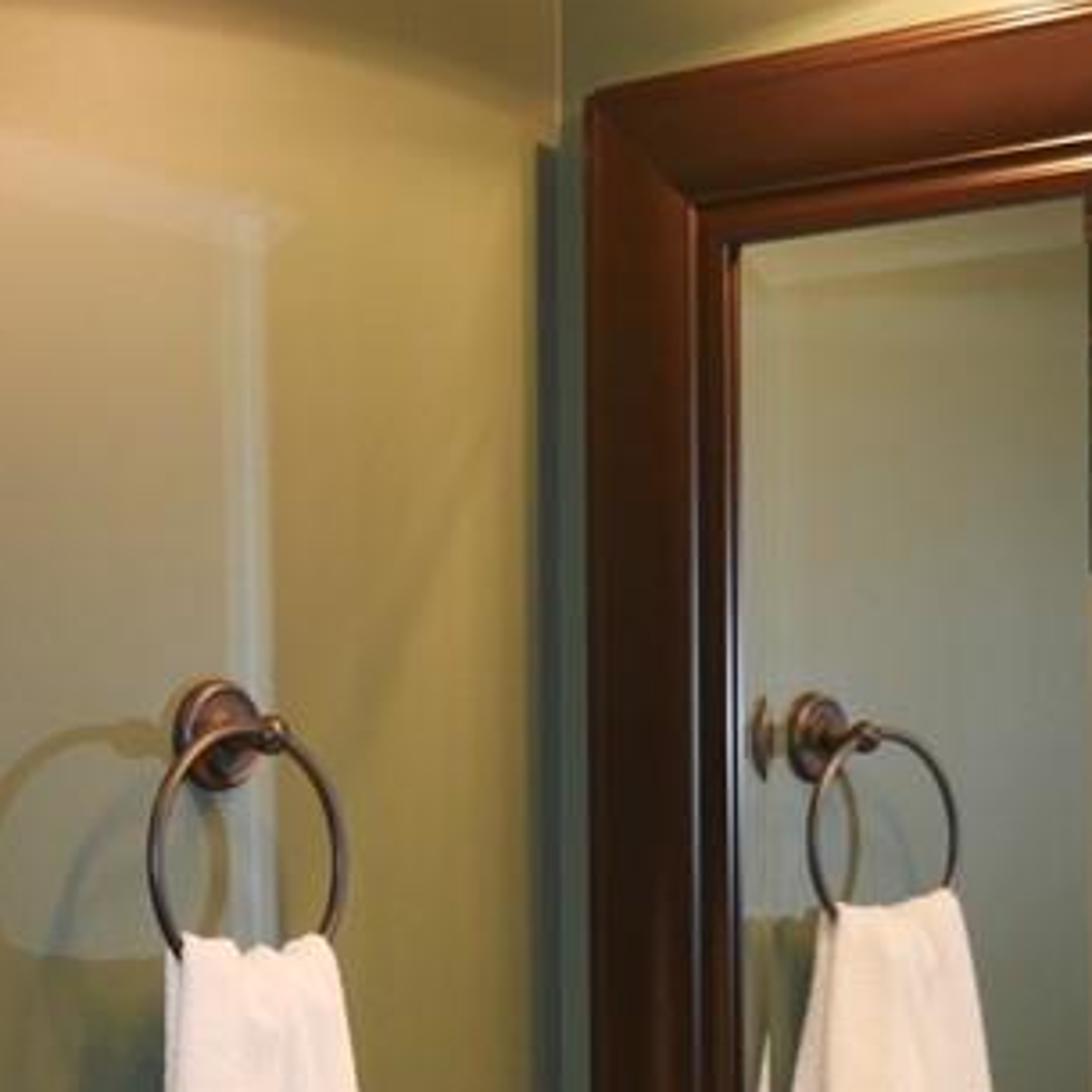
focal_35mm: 83
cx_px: 564
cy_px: 960
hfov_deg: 20.9
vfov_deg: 20.5
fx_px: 2962
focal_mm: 14
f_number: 3.5
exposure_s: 1/60
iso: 800
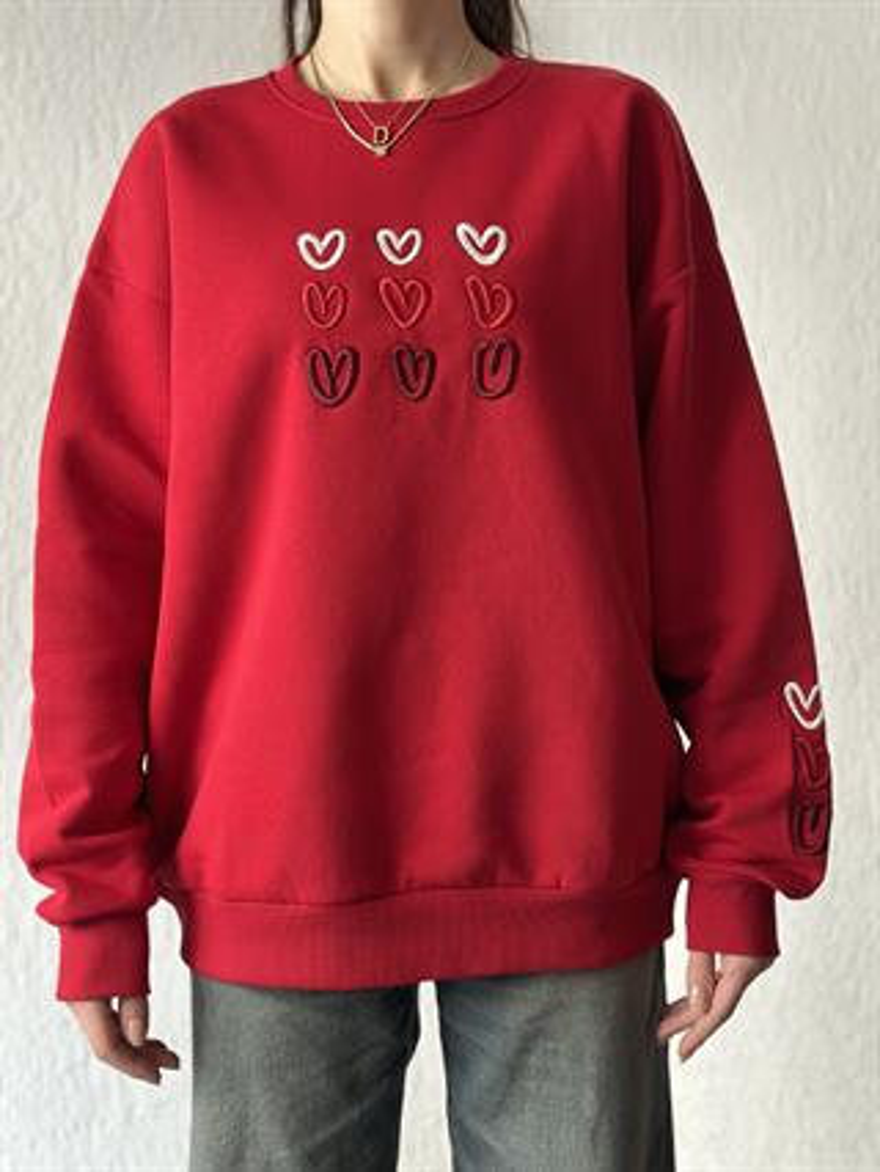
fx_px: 1625
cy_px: 586
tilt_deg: -2.0
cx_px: 440
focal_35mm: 48
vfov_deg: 39.6
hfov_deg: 30.3
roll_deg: +0.3
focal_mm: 6.86
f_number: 1.78
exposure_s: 1/53
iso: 400
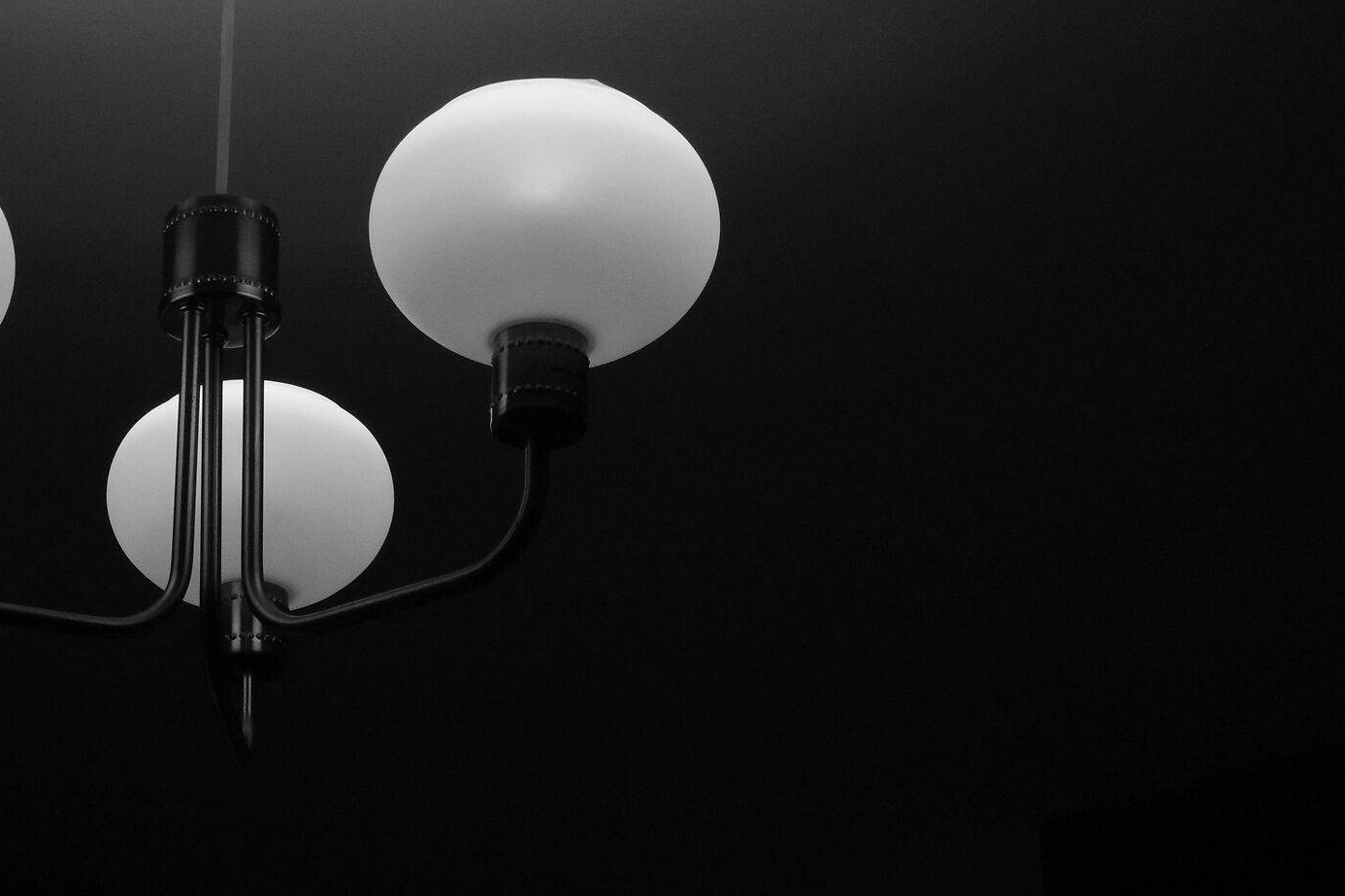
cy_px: 420
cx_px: 189
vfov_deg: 19.2
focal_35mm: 71
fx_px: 2652
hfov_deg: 27.6
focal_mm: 27
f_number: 11
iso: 3200
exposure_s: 1/250
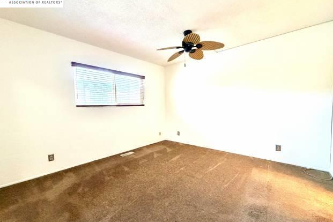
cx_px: 163
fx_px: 139
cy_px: 115
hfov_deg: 100.4
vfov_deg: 77.3
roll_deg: +1.2
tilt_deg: -4.2
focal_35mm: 15
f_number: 2.2
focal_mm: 2.22
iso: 320
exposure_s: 1/60
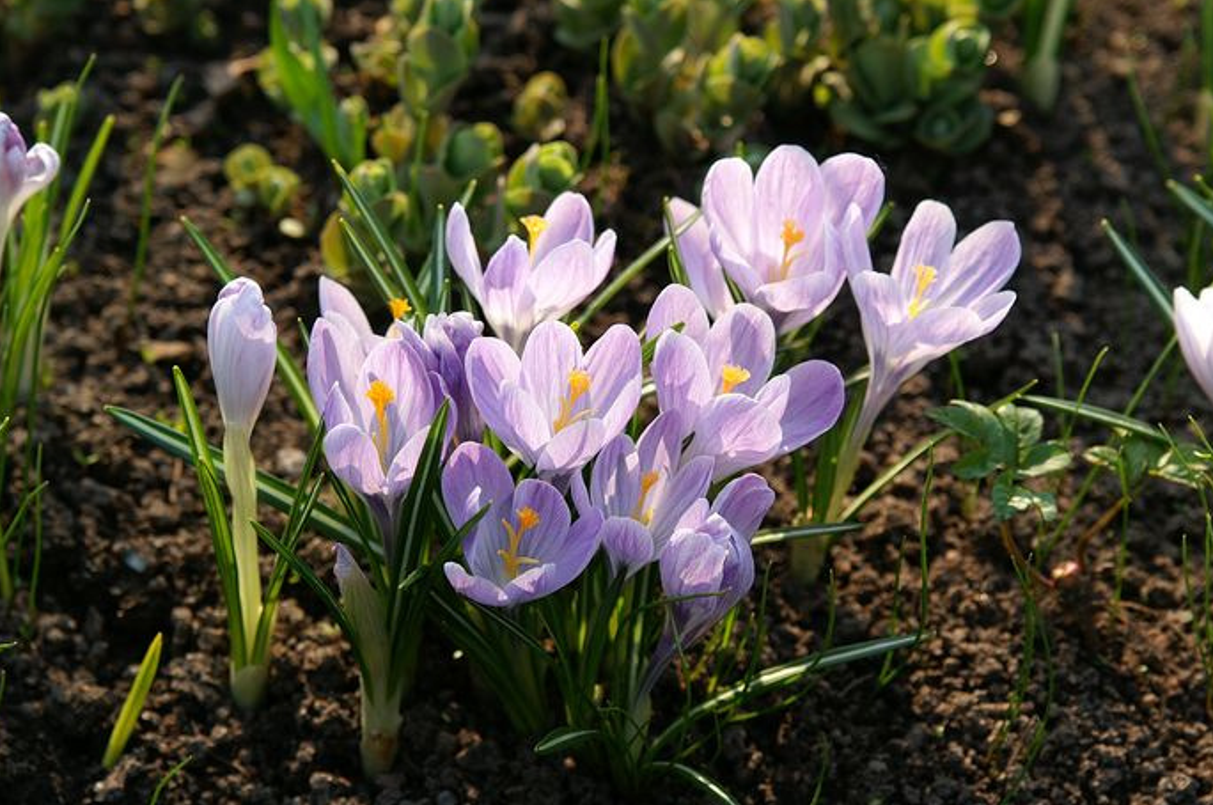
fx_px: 4427
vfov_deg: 10.4
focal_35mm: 132
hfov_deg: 15.6
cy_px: 396
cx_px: 638
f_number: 5.6
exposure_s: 1/250
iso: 100
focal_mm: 75
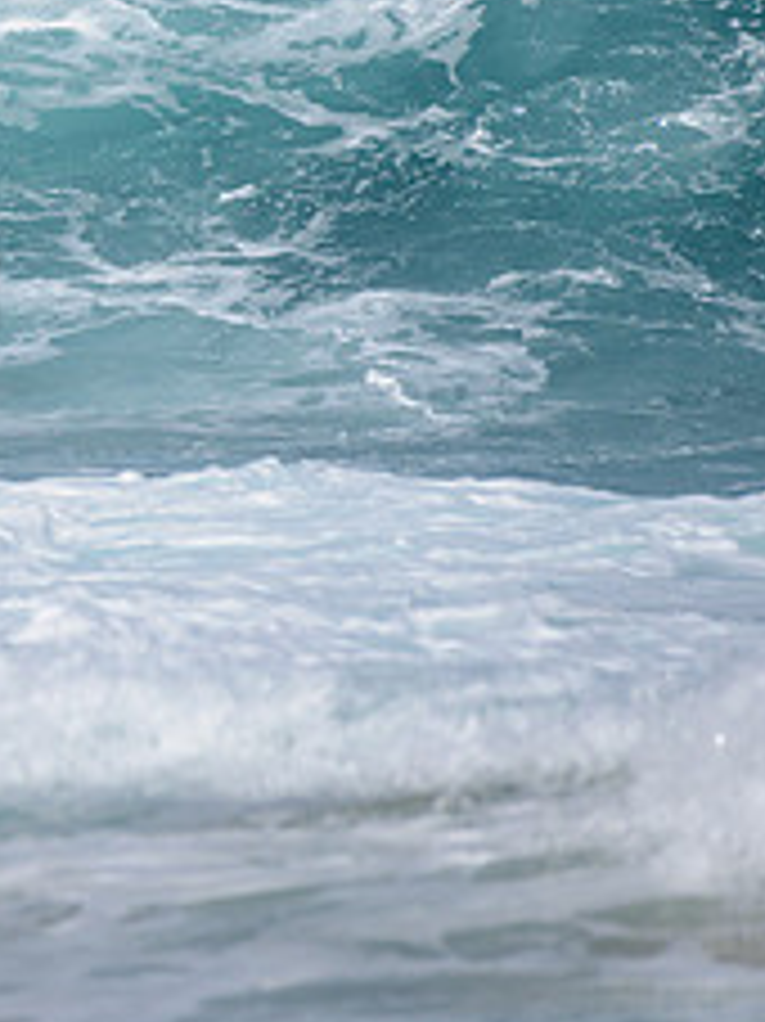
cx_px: -714
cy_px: 102
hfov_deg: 1.0
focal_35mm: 1507
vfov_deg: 1.3
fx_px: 44447
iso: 80
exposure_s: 1/2000
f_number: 5.6
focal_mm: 500
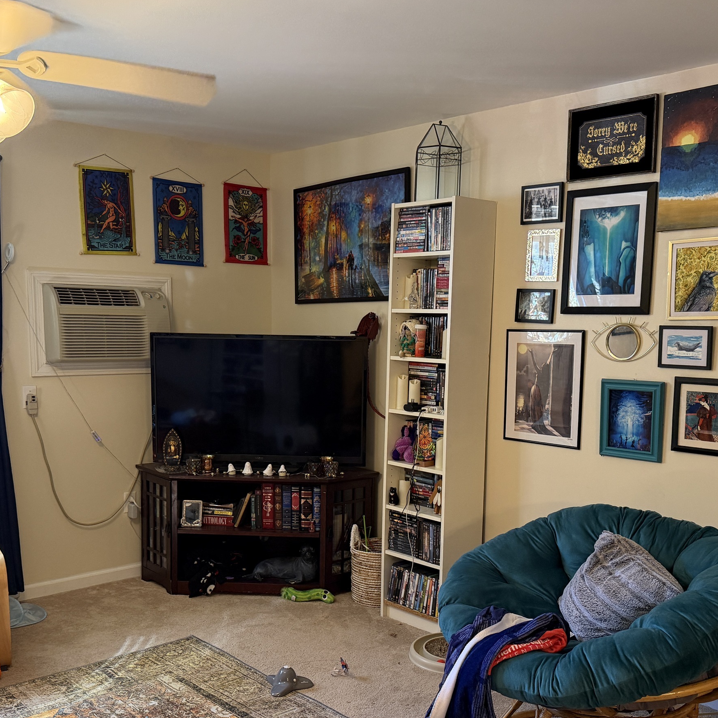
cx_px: 345
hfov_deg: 44.9
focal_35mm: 37
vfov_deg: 44.6
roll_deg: +0.0
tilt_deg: -7.9
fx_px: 868
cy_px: 440
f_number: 1.78
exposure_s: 1/60
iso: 320
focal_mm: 6.76
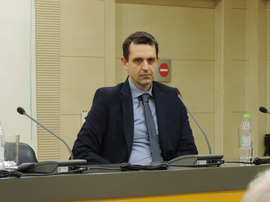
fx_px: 1357
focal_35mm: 174
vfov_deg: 8.5
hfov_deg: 11.4
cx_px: 133
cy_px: 101
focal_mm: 30.3
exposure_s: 1/25
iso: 800
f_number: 4.5
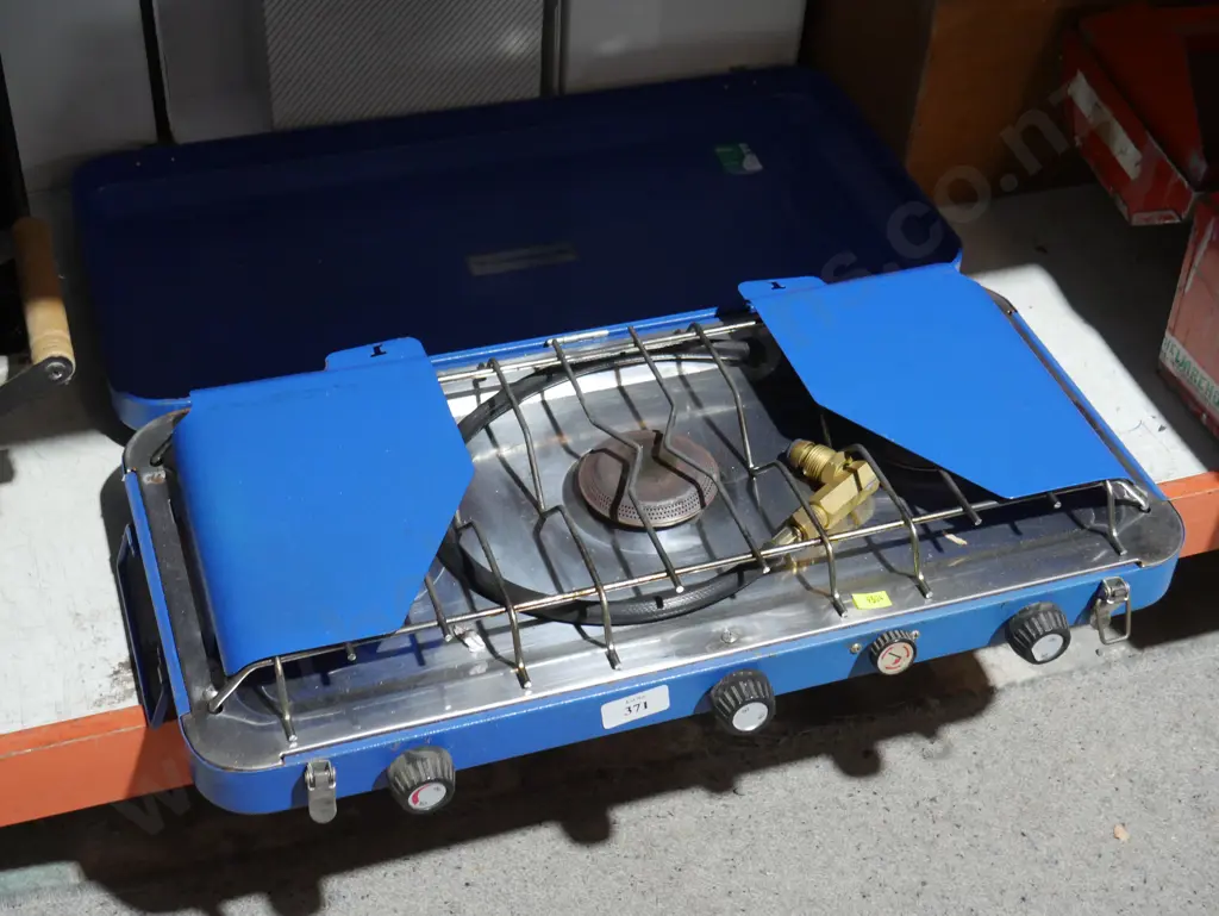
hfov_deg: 35.5
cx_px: 610
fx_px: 1902
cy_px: 458
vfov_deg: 27.1
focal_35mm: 54
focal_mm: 27
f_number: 5.3
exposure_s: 1/60
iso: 1250
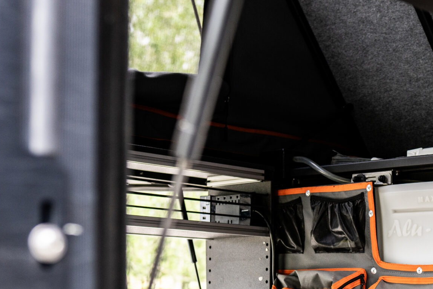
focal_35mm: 78
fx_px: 938
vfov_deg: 17.2
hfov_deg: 25.0
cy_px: 280
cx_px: 413
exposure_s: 1/500
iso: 640
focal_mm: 35
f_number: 2.8
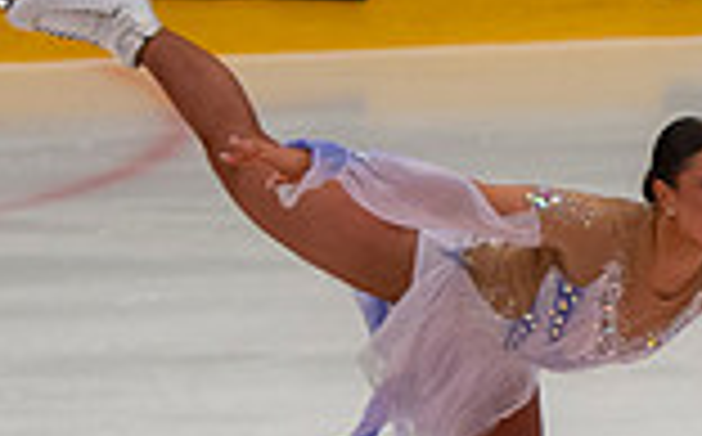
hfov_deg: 2.2
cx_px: 1095
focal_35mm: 944
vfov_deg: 1.4
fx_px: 18034
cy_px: 387
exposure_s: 1/400
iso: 500
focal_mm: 116
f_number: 3.5
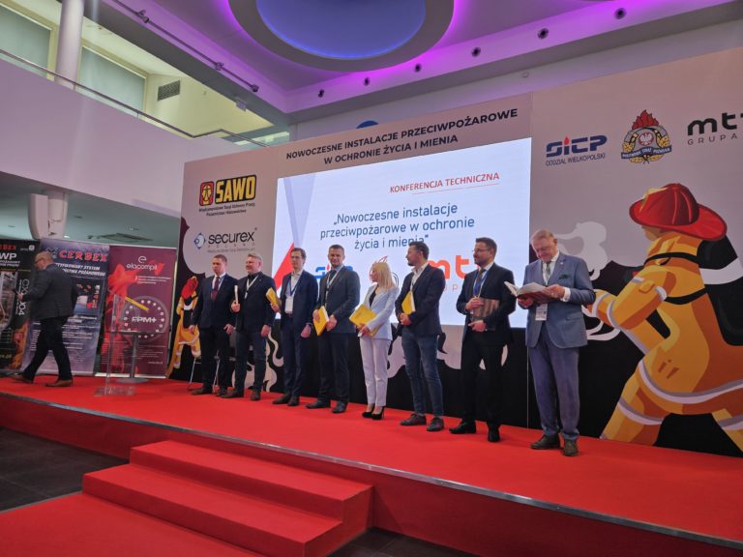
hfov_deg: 73.9
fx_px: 494
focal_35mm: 23
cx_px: 372
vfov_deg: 58.9
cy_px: 278
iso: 80
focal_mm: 5.4
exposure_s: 1/100
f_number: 1.8
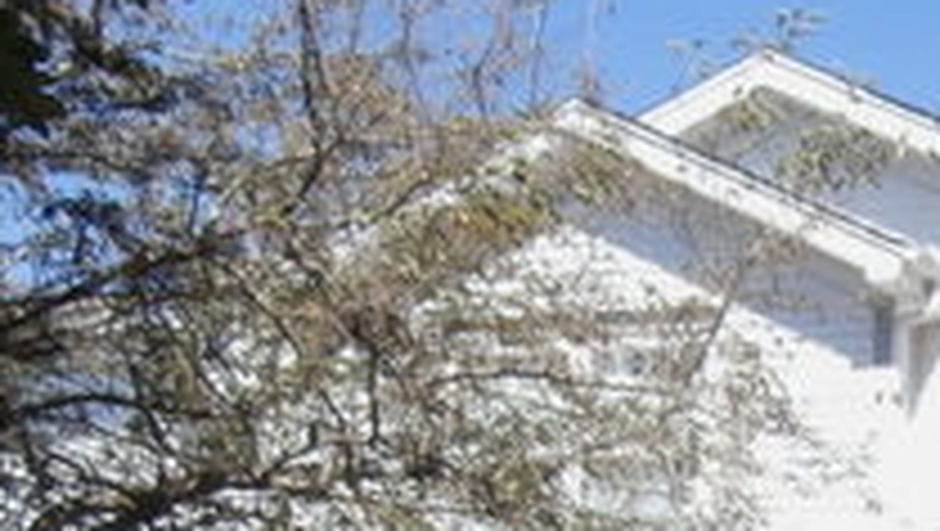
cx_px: 1313
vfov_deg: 14.4
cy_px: 734
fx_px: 1996
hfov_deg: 22.8
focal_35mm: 80
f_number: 3
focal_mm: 4.2
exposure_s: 1/500
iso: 100
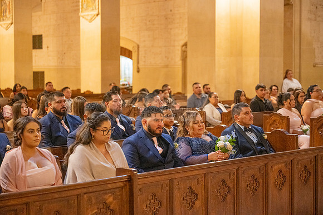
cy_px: 108
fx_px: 628
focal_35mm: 70
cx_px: 162
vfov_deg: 19.5
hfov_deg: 28.8
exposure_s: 1/200
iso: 2000
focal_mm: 70
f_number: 2.8
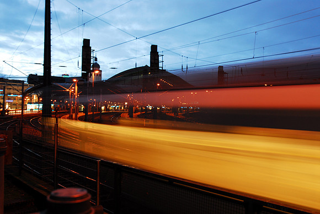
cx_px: 160
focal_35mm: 38
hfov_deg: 51.2
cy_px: 107
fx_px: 334
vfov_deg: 35.6
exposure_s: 1.6
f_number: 5.6
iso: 320
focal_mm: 25
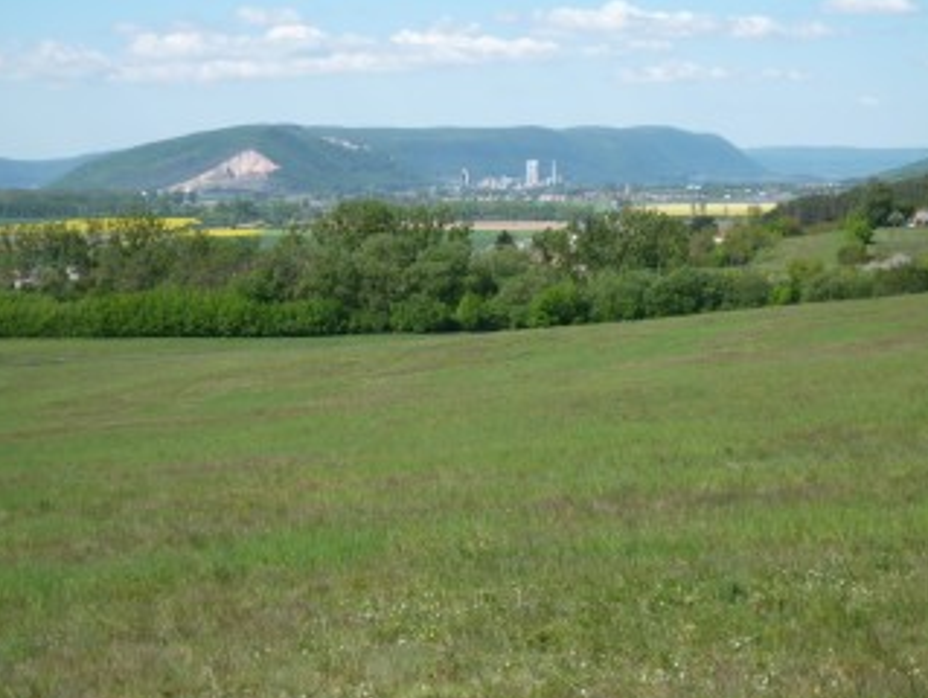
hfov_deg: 19.2
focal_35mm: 102
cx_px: 433
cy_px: 333
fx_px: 2738
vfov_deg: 14.5
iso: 100
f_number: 5.7
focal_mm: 16.3
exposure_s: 1/400
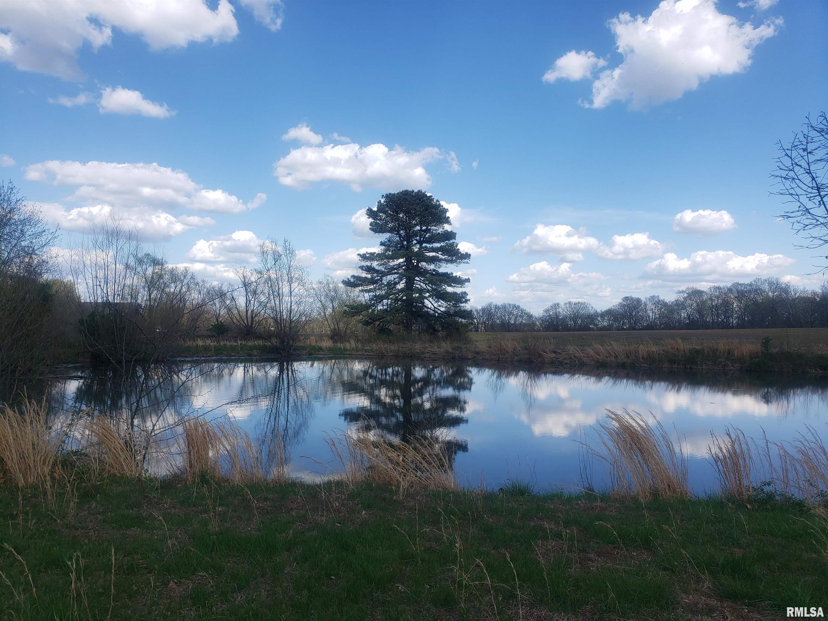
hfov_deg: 67.3
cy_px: 310
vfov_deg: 53.1
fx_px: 622
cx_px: 414
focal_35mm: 26
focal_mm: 4.3
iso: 50
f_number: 2.4
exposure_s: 1/1330
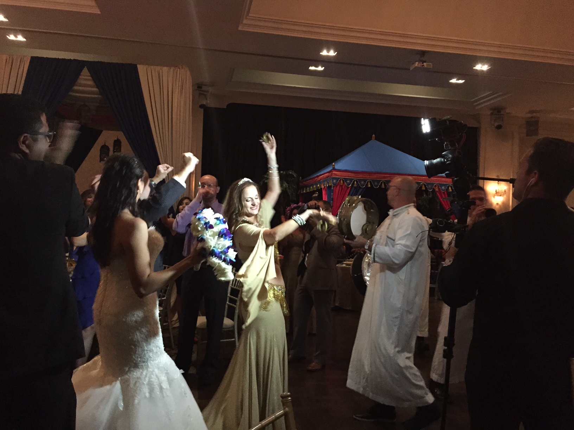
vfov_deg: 48.2
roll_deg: -2.4
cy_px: 215
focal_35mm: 29
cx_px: 287
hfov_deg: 61.7
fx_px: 481
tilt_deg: +0.8
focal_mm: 4.15
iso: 400
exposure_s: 1/15
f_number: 2.2
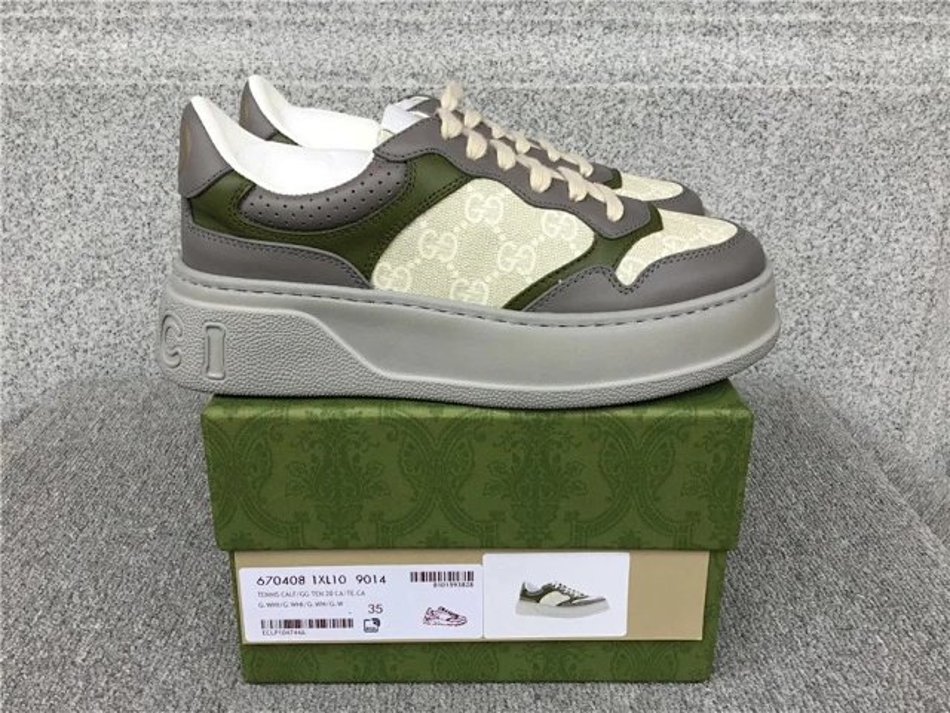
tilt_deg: -21.4
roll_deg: +0.3
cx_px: 475
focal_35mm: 31
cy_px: 356
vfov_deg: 45.4
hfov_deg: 58.4
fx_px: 851
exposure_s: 1/163
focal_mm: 3.3
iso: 25
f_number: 2.4
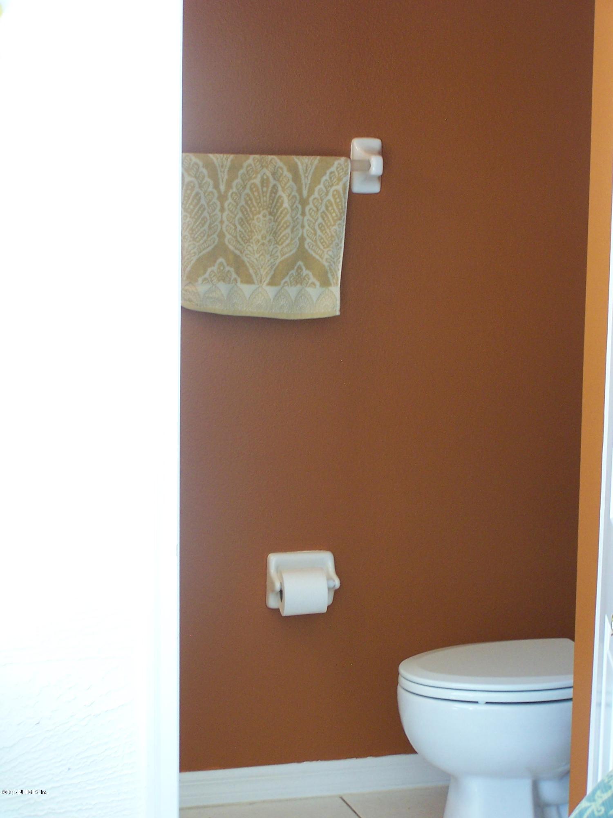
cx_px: 306
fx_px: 1771
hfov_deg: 19.6
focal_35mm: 75
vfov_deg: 26.0
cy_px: 409
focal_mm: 12.4
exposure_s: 1/30
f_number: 3.2
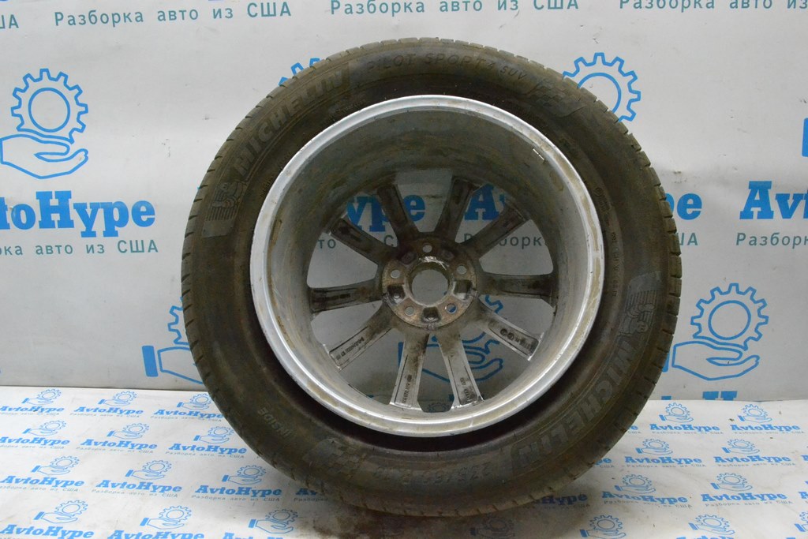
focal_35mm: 33
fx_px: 741
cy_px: 270
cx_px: 404
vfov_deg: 40.0
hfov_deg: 57.2
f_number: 13
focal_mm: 22
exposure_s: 1/100
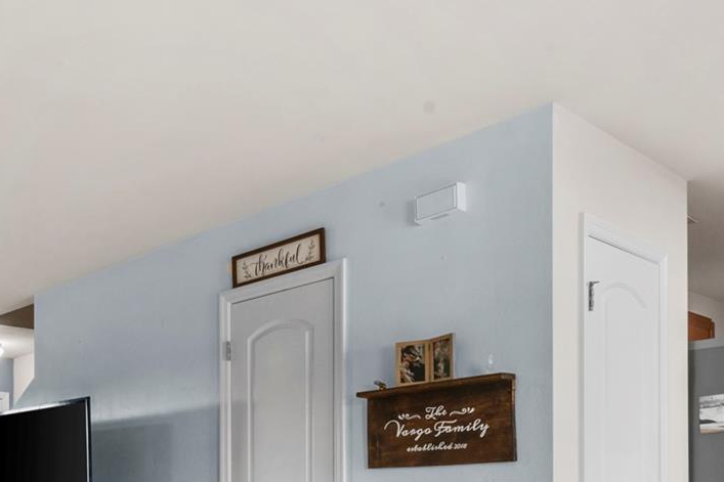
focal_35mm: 43
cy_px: 480
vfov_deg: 29.2
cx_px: 128
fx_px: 865
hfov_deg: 43.0
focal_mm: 19
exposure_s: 1/8
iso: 100
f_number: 10
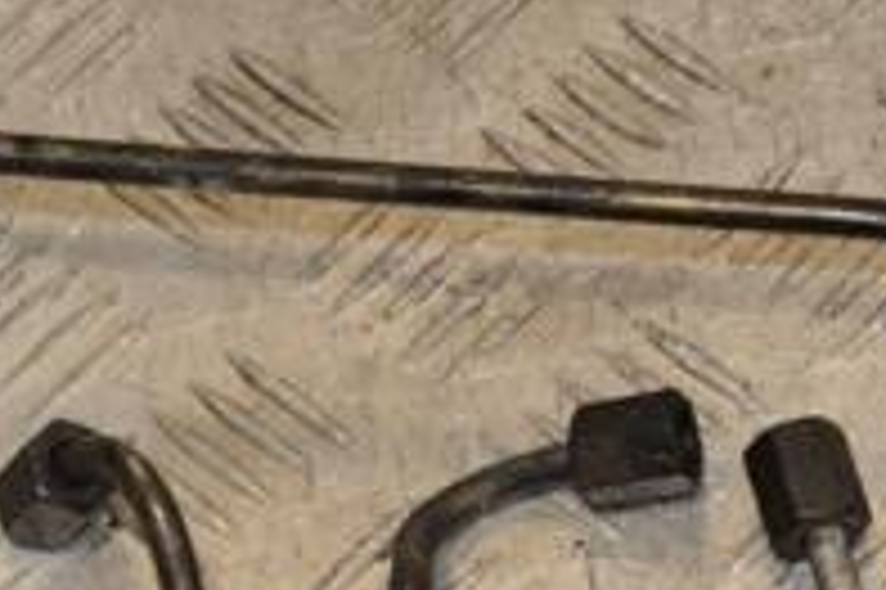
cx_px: 715
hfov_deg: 11.8
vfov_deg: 7.8
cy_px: 595
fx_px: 4279
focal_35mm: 174
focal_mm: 38
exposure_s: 1/200
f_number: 7.1
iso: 800
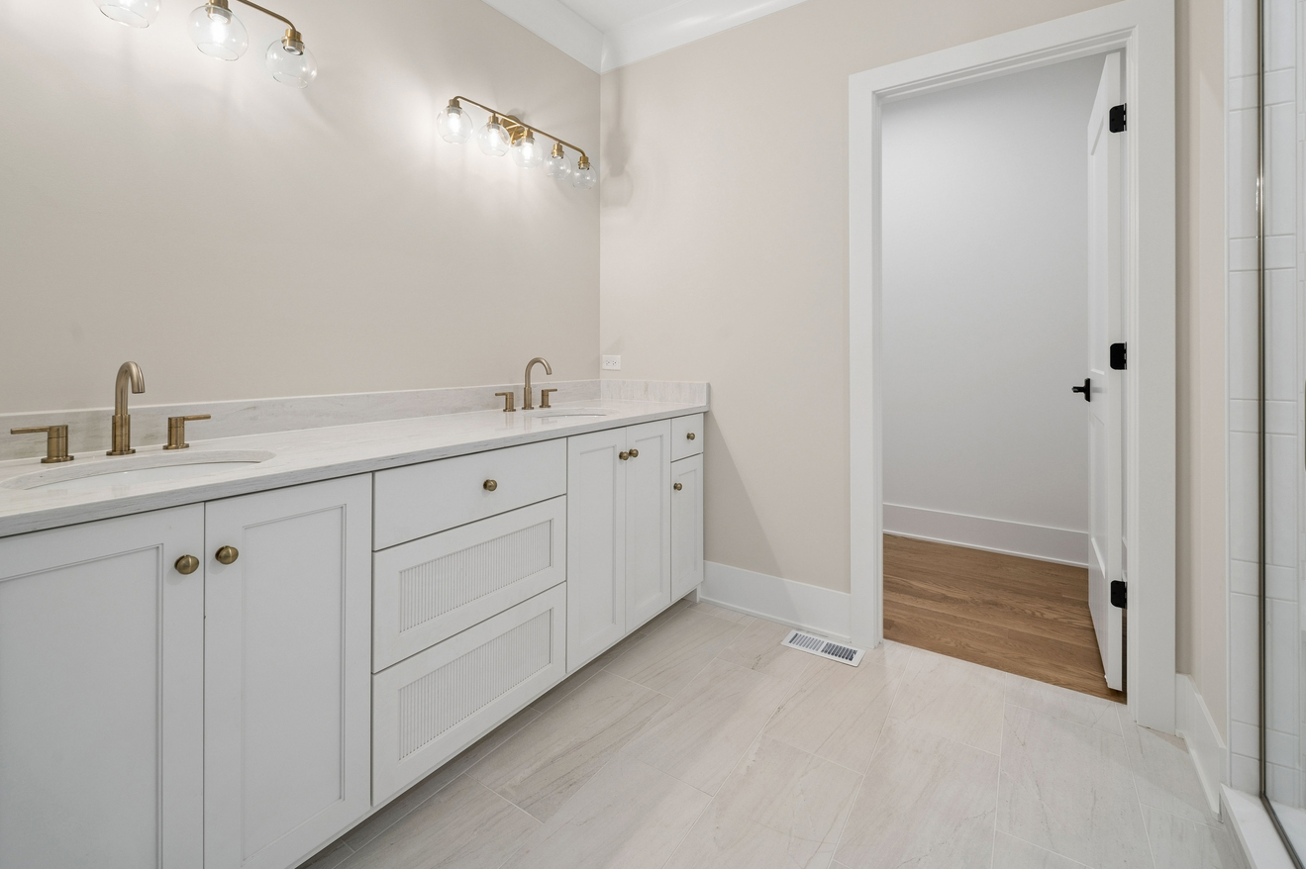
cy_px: 346
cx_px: 641
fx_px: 580
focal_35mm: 16
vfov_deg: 72.9
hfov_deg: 96.8
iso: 400
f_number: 8
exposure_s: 1/25
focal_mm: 13
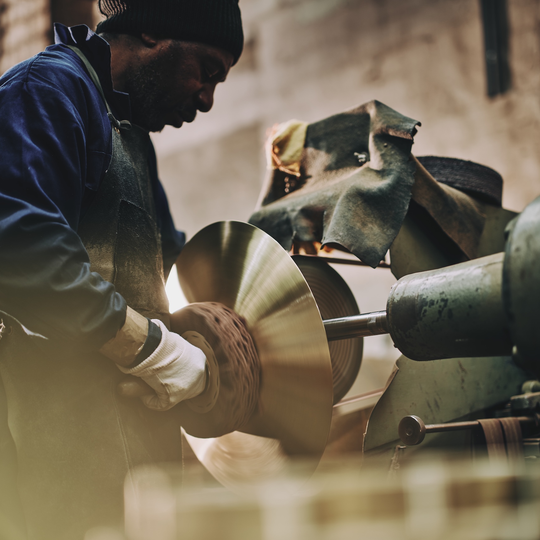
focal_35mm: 75
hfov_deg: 23.1
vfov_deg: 23.1
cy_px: 294
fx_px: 1324
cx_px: 270
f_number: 1.7
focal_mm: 80
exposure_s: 1/160
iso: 100
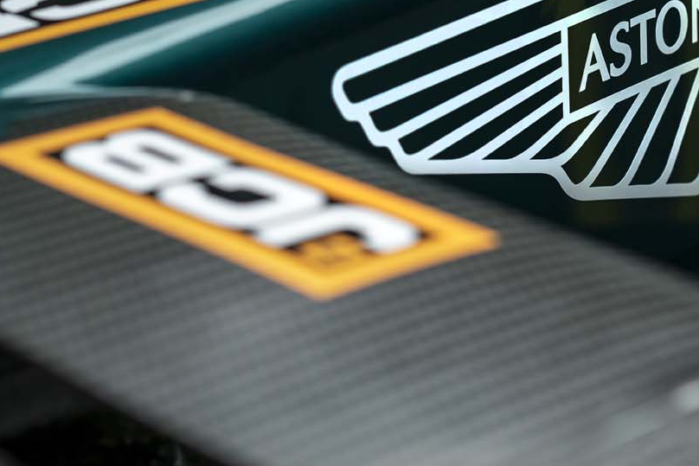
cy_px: 93
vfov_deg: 6.8
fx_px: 3923
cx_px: 584
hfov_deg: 10.1
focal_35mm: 202
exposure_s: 1/100
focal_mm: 85
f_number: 3.5
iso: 400
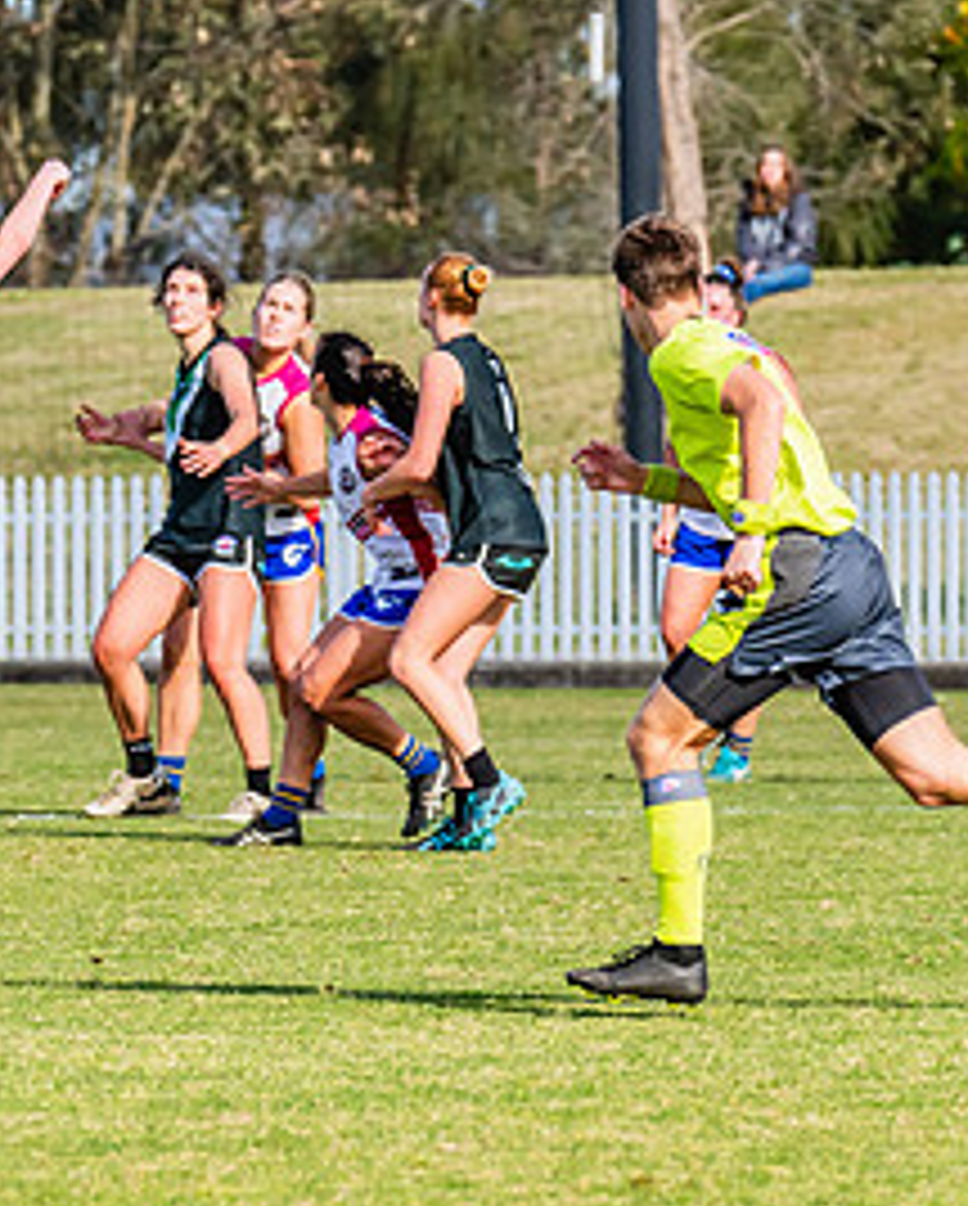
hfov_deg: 2.6
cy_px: 400
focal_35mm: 599
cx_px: -290
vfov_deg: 3.2
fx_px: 21415
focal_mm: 270
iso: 800
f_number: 8
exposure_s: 1/1600
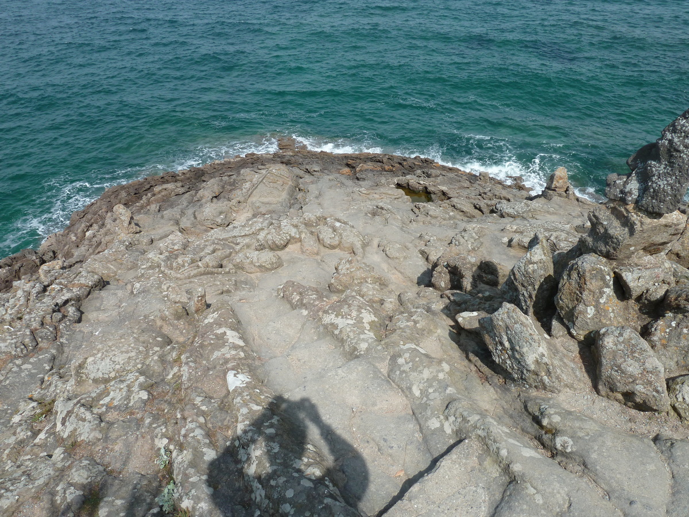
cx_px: 344
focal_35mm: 25
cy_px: 258
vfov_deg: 54.9
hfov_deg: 69.4
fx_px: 498
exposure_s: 1/400
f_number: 4.5
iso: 80
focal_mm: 4.1
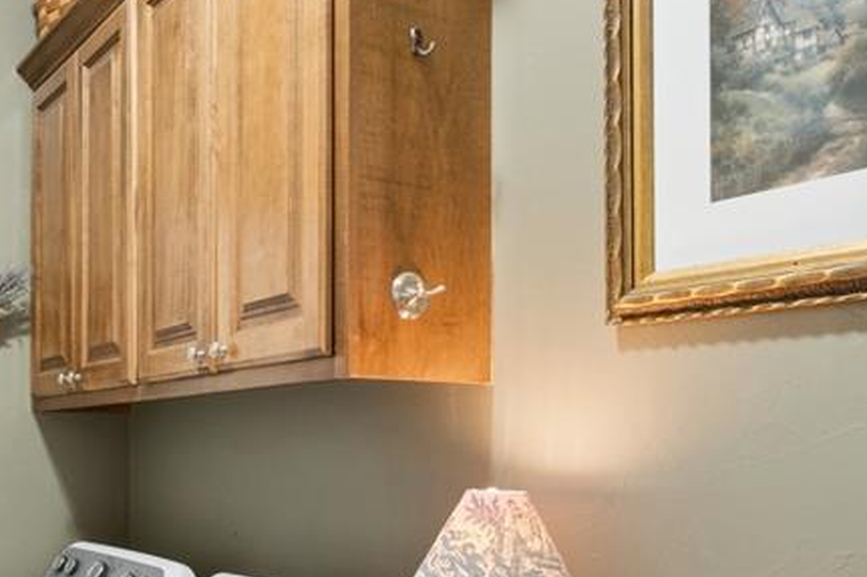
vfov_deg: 32.6
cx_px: 236
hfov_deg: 46.8
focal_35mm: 40
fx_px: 969
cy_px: 432
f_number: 8
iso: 250
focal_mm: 11.3
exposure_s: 1/3.33
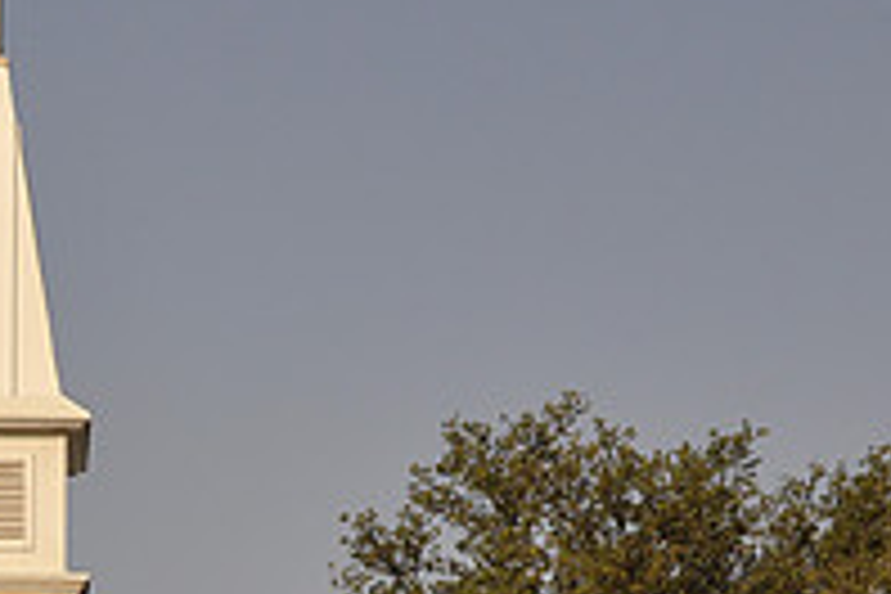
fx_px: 3798
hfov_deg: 13.2
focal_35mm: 153
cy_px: 781
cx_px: 14
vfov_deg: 8.8
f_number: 7.1
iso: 200
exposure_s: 1/200
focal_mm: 35
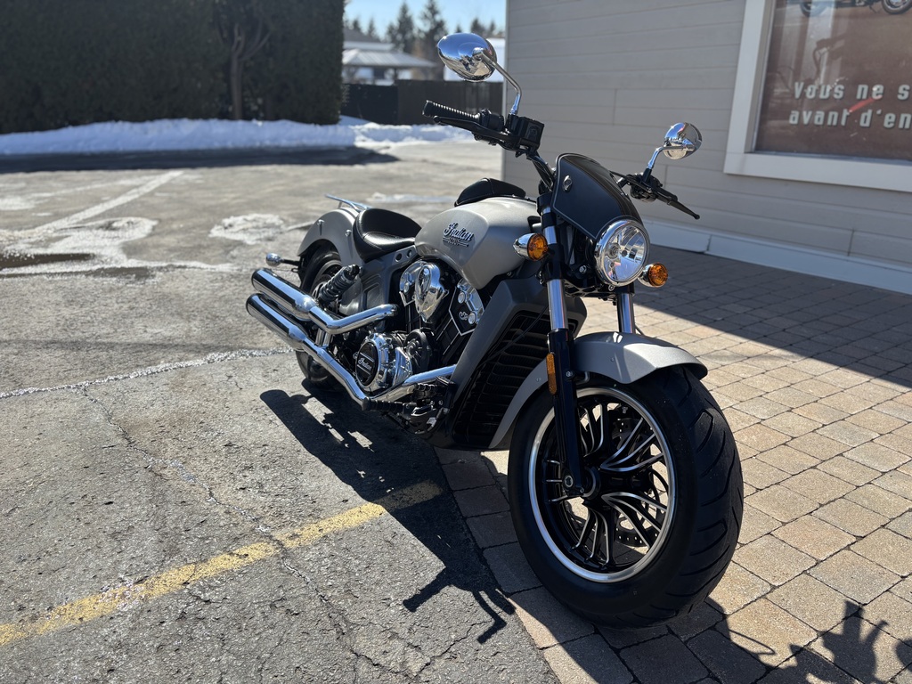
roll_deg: -1.4
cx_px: 456
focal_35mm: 26
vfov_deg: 53.1
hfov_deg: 67.3
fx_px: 685
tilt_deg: -20.2
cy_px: 342
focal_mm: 5.96
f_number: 1.6
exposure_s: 1/2342
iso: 50
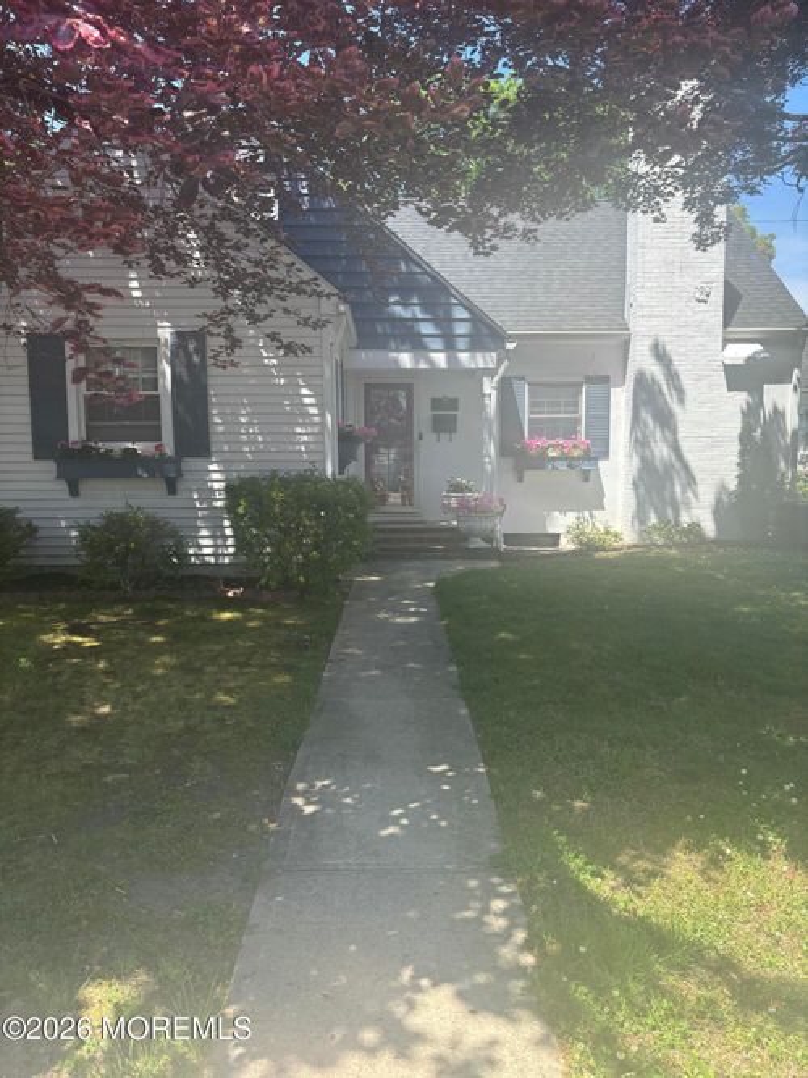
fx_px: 809
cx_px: 404
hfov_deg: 53.0
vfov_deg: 67.3
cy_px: 539
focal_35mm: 26
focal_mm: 5.96
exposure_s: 1/805
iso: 50
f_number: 1.6
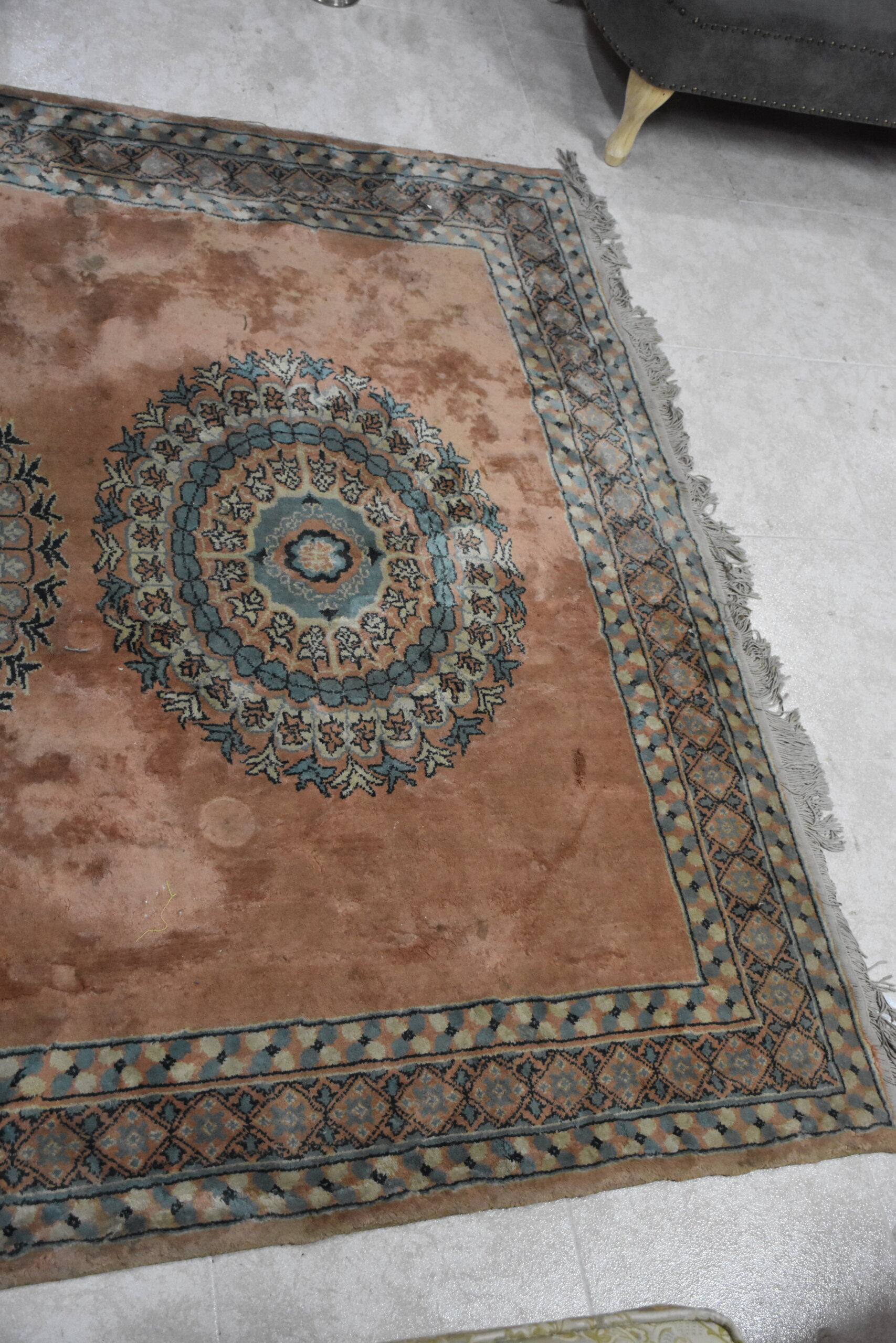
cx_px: 448
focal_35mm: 36
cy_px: 672
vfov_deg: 53.1
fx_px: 1344
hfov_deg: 36.9
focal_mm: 24
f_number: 4
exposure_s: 1/60
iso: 2800
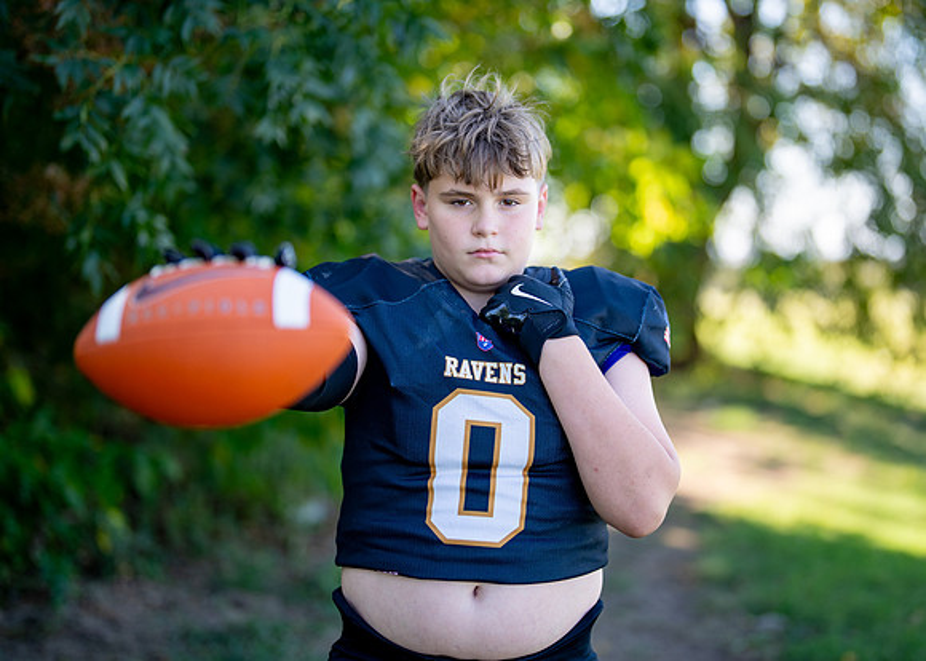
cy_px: 320
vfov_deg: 24.8
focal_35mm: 57
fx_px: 1500
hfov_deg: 34.3
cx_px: 499
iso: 100
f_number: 1.2
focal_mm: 50
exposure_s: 1/1250
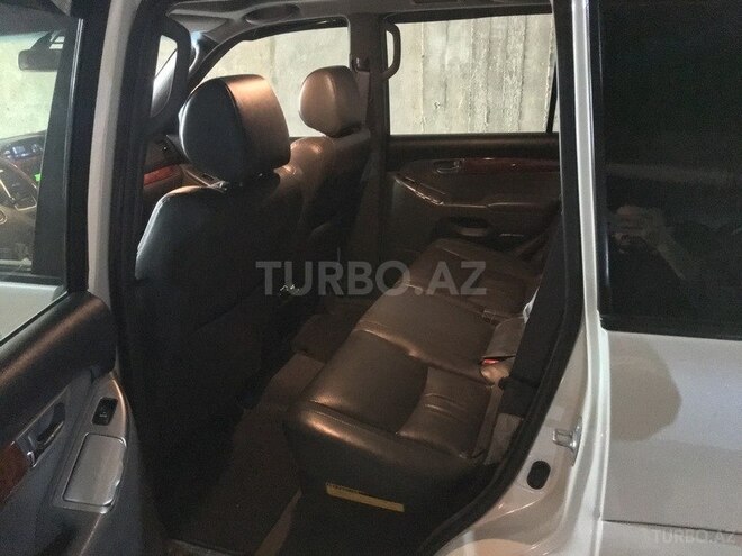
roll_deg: +1.0
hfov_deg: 61.7
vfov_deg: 48.2
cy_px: 278
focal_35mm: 29
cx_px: 371
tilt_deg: -19.2
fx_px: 622
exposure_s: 1/17
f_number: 2.2
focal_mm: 4.15
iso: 2000
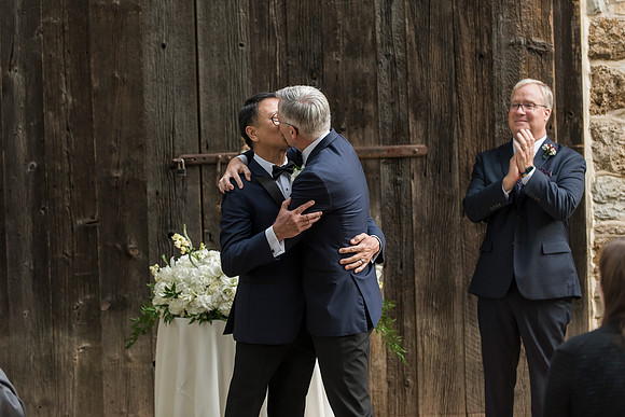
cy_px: 200
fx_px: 2180
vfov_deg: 10.9
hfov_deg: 16.3
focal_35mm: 126
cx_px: 310
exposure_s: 1/250
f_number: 3.5
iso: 800
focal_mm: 120
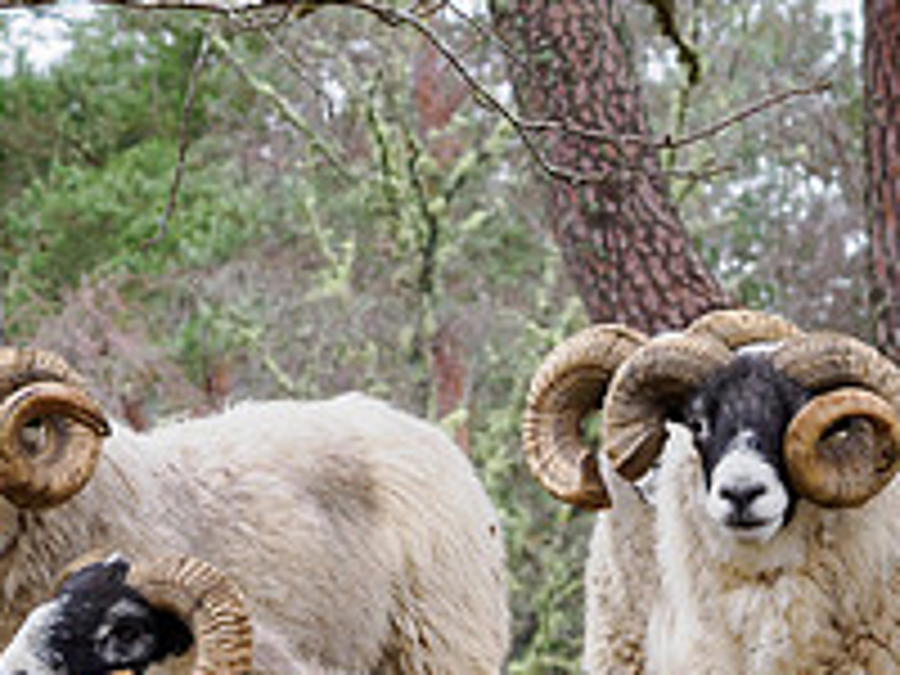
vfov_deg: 2.8
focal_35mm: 529
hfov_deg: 3.7
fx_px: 13754
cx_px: 627
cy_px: 522
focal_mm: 72
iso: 200
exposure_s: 1/30
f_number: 5.6
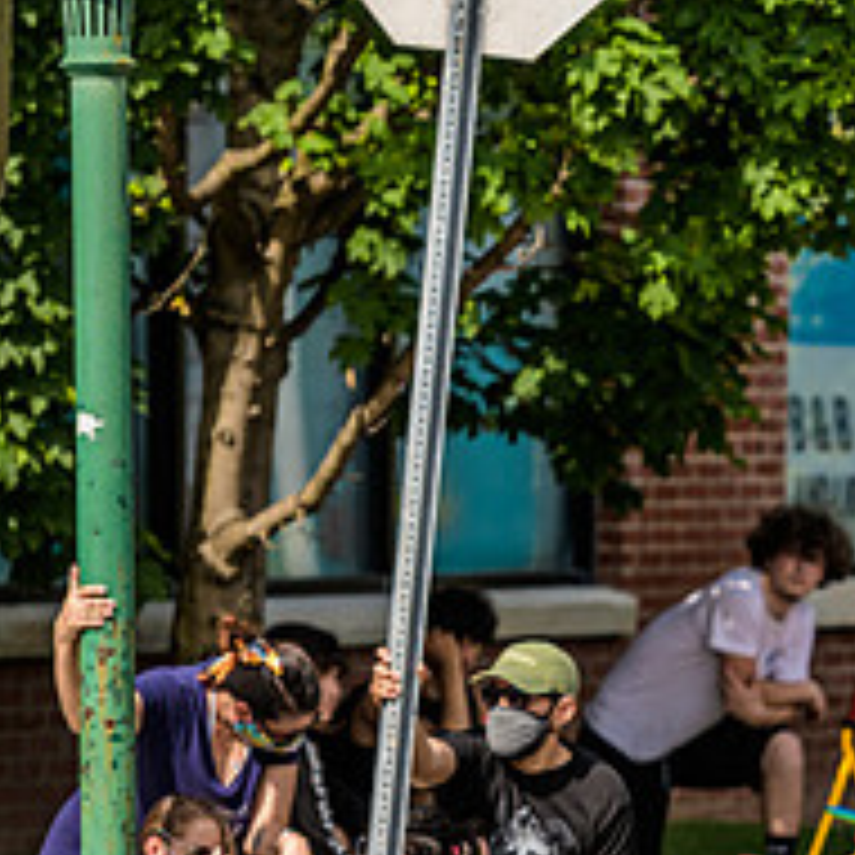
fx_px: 11625
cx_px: 1120
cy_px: 646
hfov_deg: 4.2
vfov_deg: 4.2
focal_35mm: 416
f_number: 4
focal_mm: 160
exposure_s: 1/1600
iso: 200
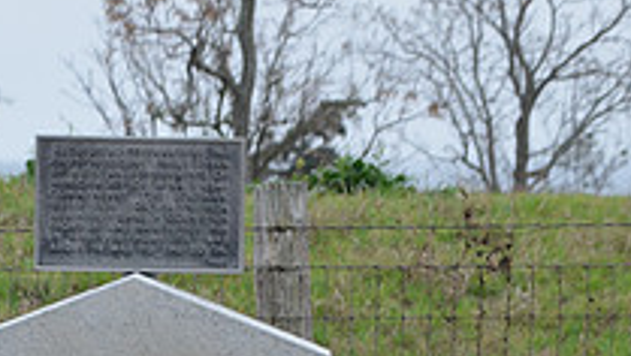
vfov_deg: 4.0
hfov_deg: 7.1
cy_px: 531
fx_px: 5091
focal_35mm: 304
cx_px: 178
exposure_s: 1/100
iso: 400
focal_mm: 70
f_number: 5
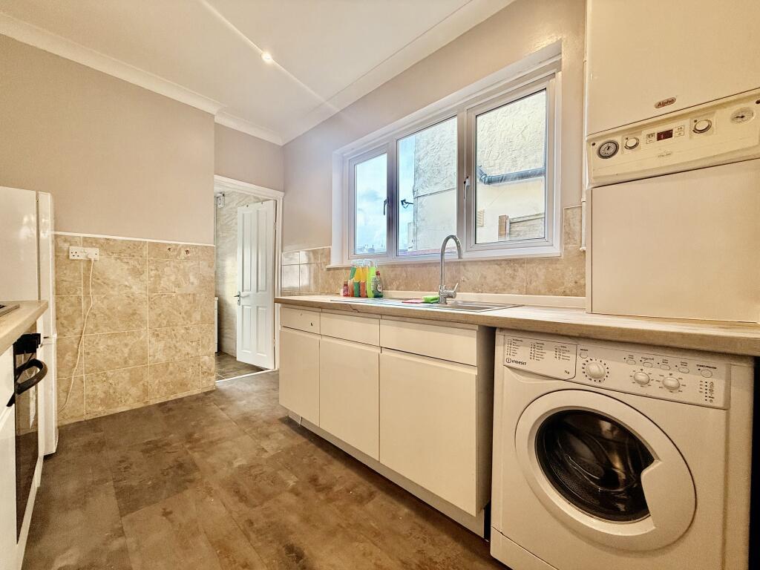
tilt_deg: +0.3
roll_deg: -0.6
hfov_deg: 102.1
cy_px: 285
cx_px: 380
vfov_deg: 85.7
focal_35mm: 14
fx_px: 307
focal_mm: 2.22
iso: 100
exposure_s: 1/100
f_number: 2.2
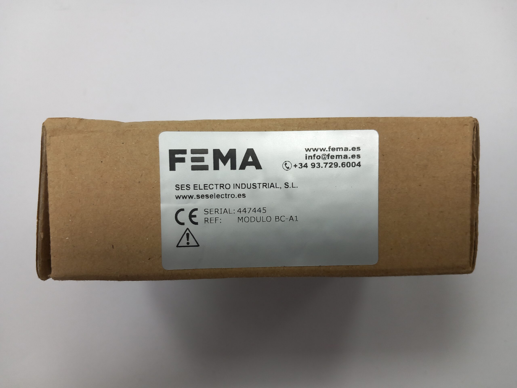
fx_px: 403
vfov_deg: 51.4
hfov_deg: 65.3
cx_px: 258
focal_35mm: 27
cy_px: 194
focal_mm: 4
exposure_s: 1/50
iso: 80
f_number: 1.8
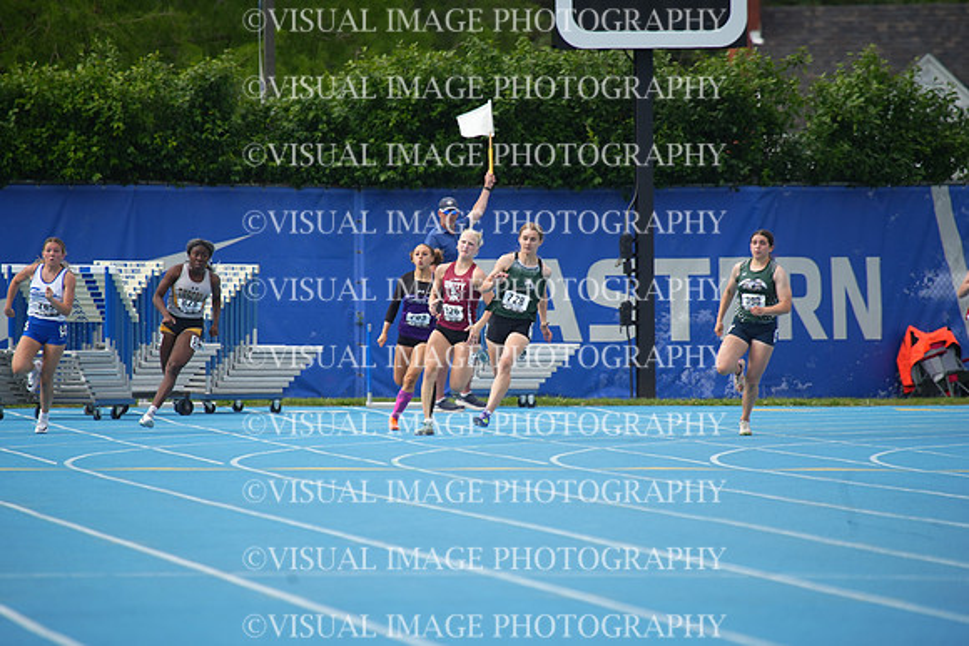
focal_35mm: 400
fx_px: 10769
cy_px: 323
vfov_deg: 3.4
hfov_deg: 5.2
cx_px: 484
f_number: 5.6
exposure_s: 1/1000
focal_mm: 400
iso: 320
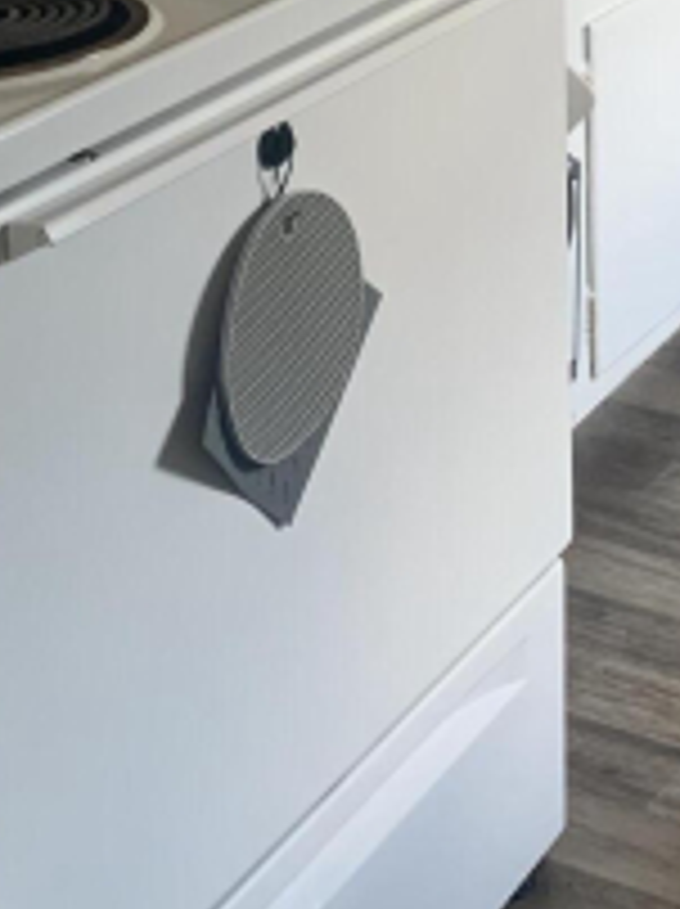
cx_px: 626
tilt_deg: -7.6
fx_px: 2257
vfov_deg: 20.4
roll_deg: +0.6
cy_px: -349
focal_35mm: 86
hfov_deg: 16.9
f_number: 1.8
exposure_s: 1/60
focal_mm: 4.25
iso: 200
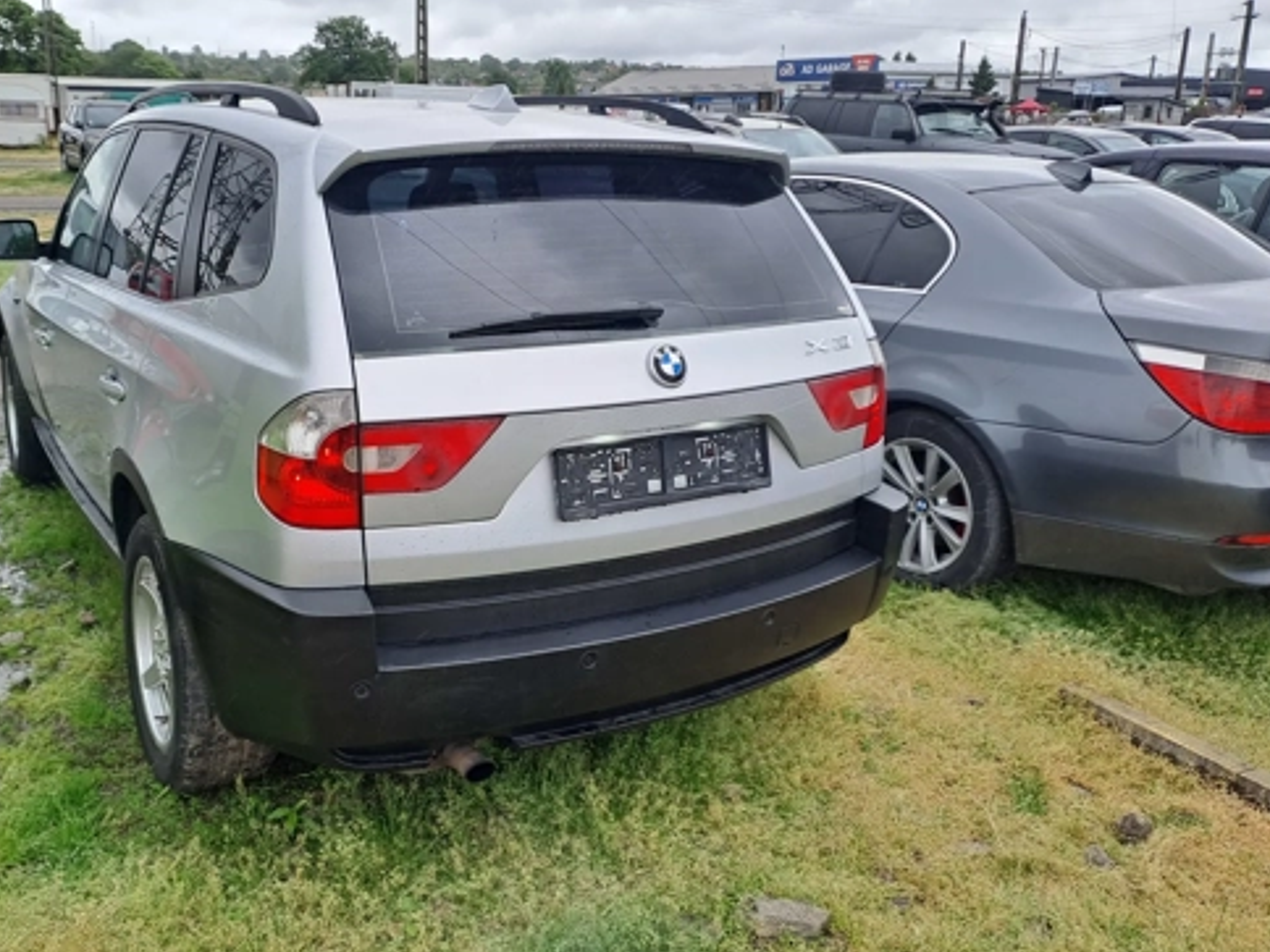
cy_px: 483
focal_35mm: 31
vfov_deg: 45.4
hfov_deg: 58.1
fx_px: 1137
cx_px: 543
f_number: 1.8
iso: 32
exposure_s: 1/413
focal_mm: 4.65
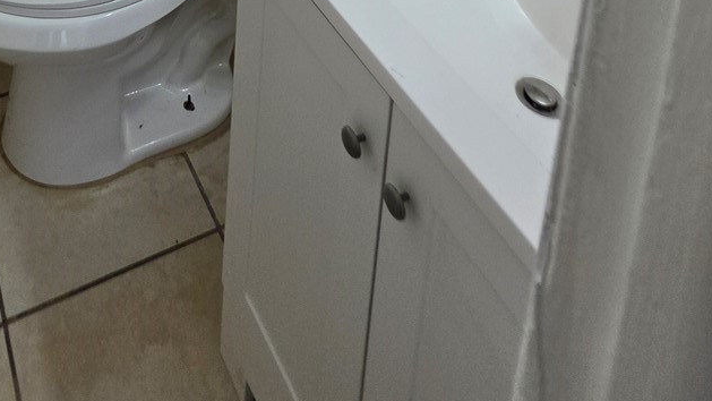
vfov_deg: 17.6
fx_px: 680
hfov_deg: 51.3
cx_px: 126
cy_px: -461
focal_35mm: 36
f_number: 1.9
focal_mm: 2.2
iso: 50
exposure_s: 1/120
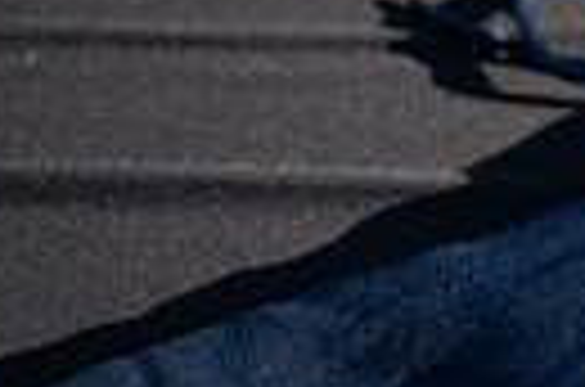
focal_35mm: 197
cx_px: 1094
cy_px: 371
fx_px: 3193
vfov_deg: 6.9
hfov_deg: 9.9
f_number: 2.8
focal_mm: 44
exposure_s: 1/1600
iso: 200
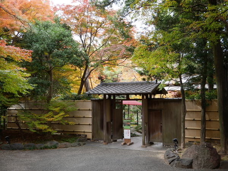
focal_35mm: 36
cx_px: 114
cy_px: 86
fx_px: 237
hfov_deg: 51.3
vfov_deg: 39.7
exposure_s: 1/60
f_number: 3.9
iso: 200
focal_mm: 18
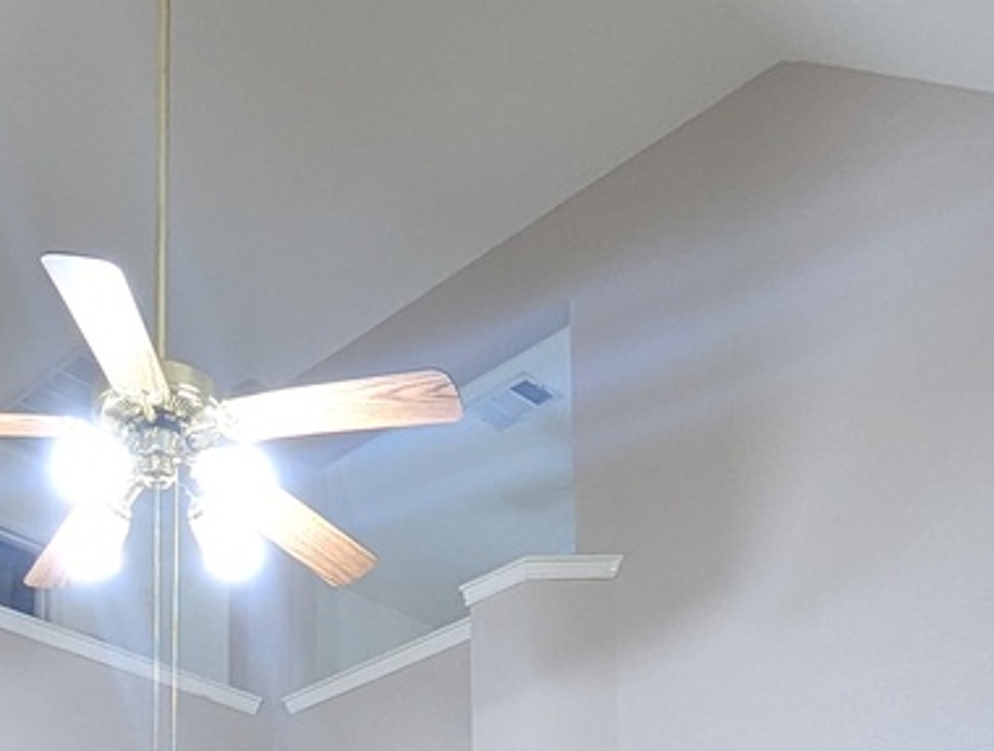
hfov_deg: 38.2
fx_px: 1411
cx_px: 296
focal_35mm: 49
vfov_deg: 24.4
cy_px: 1075
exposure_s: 1/24
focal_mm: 1.95
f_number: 2.2
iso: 119
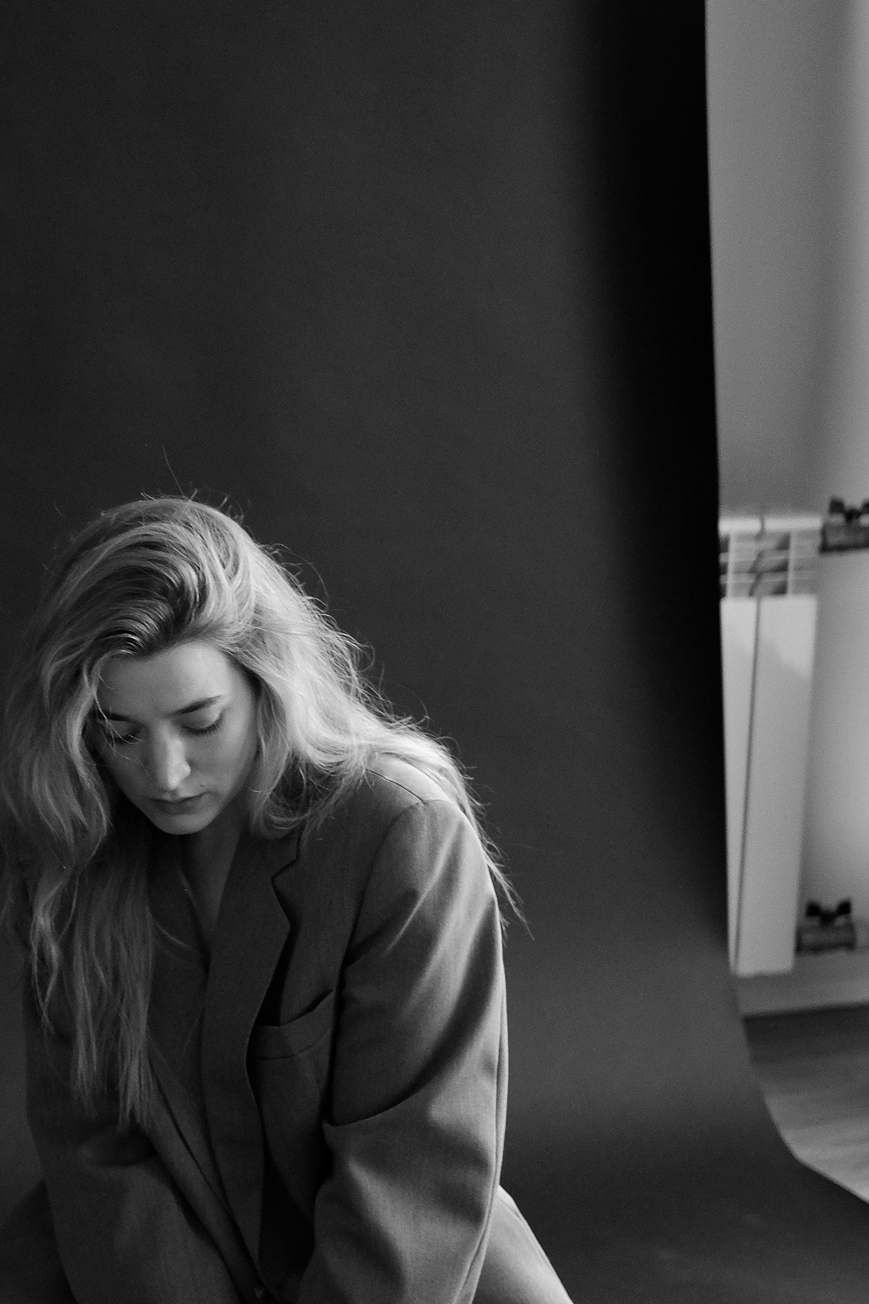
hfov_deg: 14.5
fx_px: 3404
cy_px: 750
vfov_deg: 21.7
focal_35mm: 94
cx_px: 205
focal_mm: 35
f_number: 1.4
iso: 1000
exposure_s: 1/500
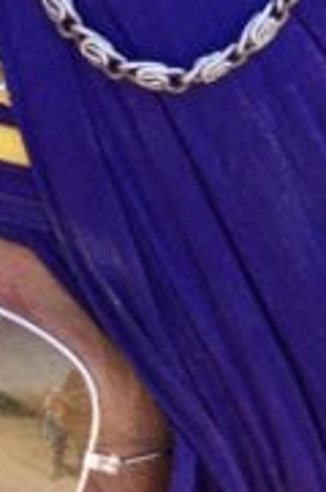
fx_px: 17968
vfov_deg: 1.6
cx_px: -156
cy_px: 500
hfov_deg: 1.0
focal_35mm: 1318
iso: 200
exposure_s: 1/320
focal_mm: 155
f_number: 6
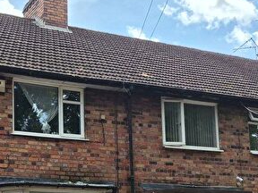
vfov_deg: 25.2
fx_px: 417
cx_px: 13
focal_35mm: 56
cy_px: 179
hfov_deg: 32.2
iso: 80
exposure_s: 1/5760
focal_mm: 5.4
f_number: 1.8
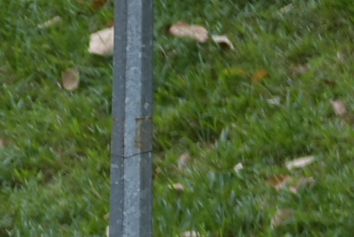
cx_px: -642
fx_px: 6397
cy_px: 452
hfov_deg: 3.1
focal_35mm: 650
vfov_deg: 2.1
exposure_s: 1/320
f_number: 2.8
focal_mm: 70
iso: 160
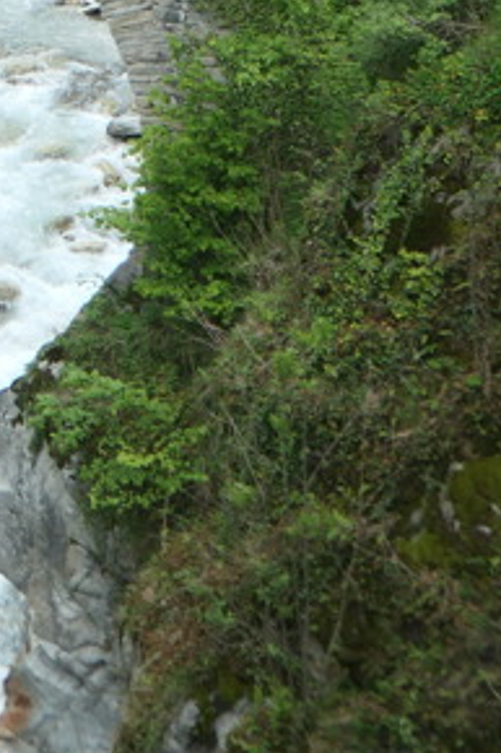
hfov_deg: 13.3
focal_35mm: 100
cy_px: -197
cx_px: -103
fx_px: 2090
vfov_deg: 19.1
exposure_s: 1/500
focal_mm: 10.6
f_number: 3.5
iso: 200
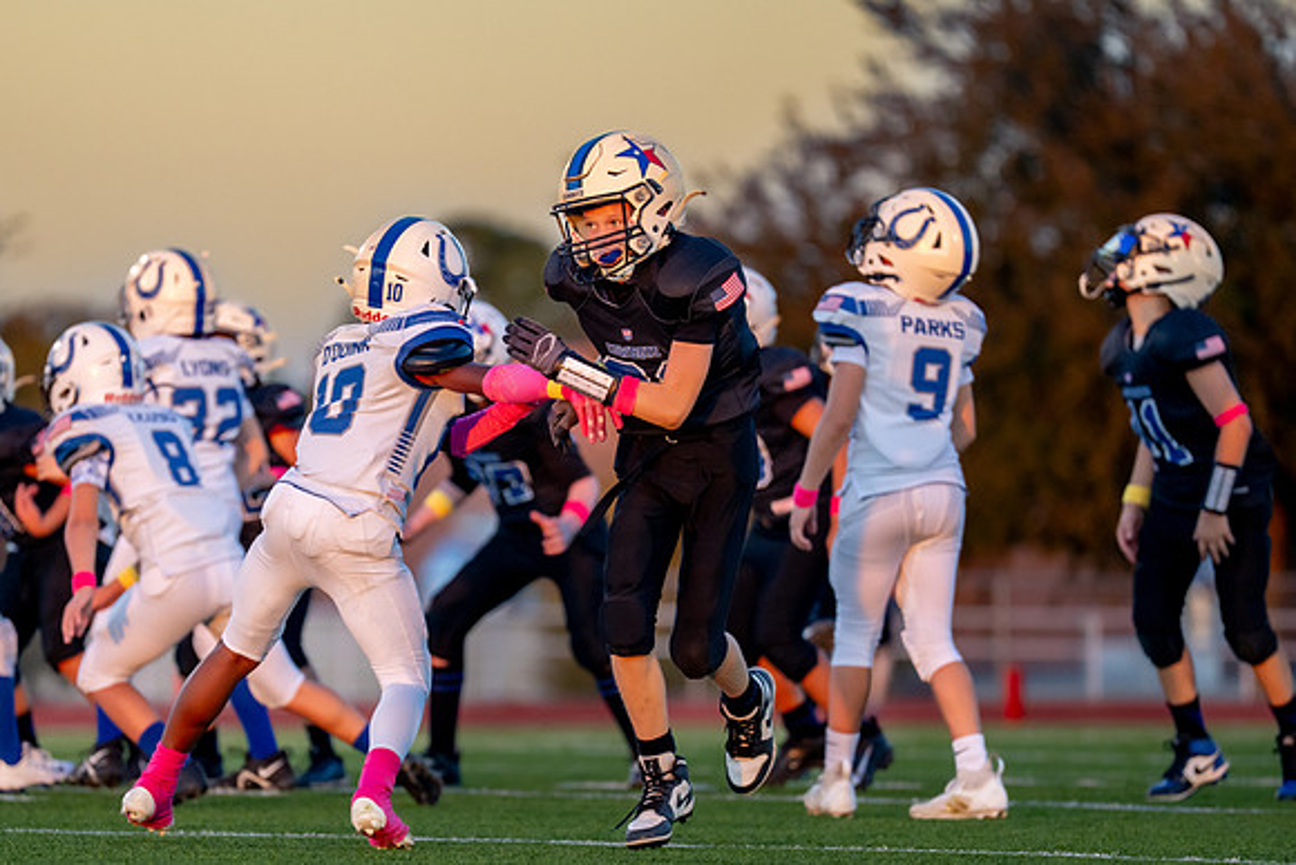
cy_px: 591
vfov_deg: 4.4
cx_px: 479
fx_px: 11229
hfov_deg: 6.6
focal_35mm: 312
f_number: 2.8
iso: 1000
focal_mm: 200
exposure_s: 1/1250
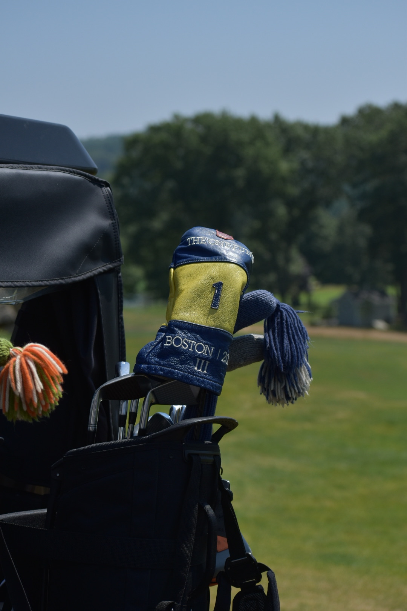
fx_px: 1780
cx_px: 204
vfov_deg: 19.5
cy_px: 306
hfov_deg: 13.0
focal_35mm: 105
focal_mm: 70
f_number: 5.6
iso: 200
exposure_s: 1/2000
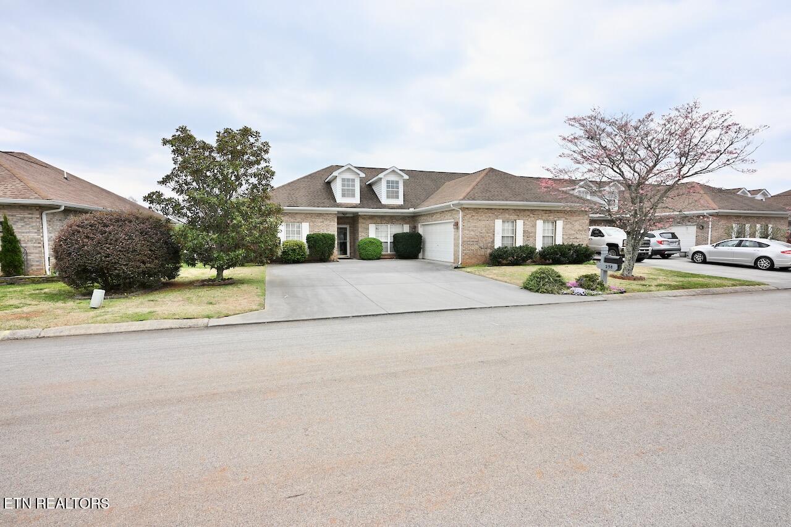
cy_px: 264
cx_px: 396
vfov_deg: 67.4
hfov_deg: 90.0
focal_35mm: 18
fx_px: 396
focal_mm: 12
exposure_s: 1/160
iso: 100
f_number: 6.3
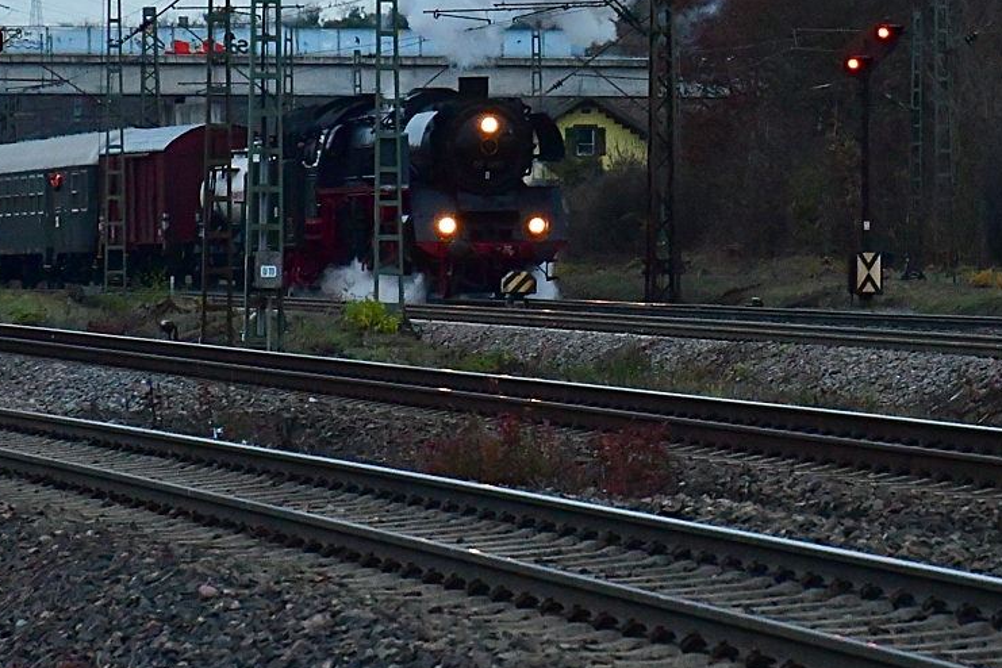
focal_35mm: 243
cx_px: 358
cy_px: 143
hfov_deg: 8.5
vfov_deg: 5.7
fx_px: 6763
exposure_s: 1/100
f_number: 5.6
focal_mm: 100
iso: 5000
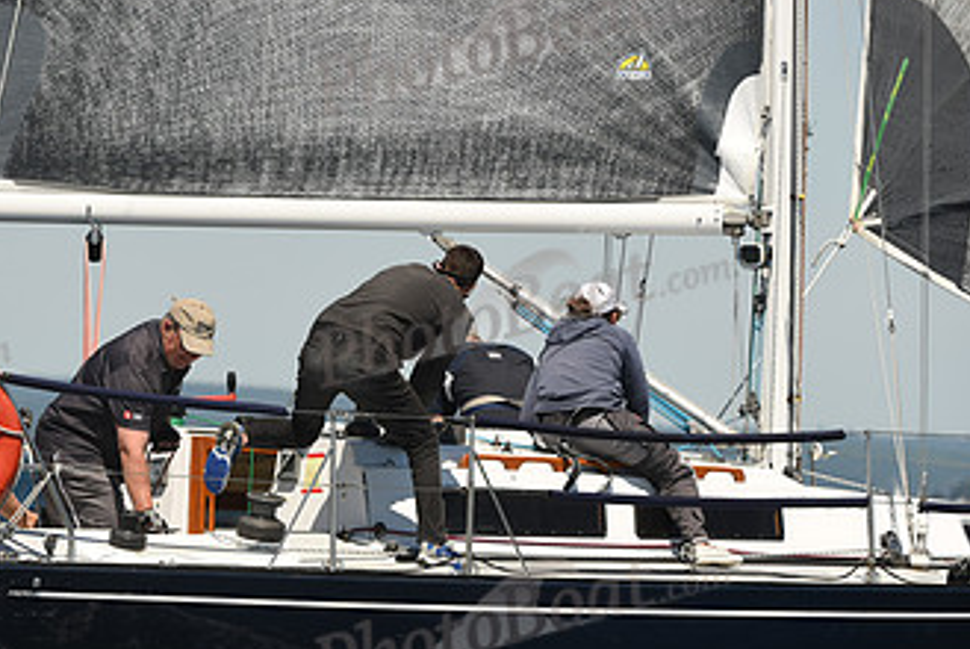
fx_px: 11407
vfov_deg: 3.3
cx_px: 165
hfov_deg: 4.9
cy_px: 506
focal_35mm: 423
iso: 250
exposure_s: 1/1000
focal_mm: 240
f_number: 6.3
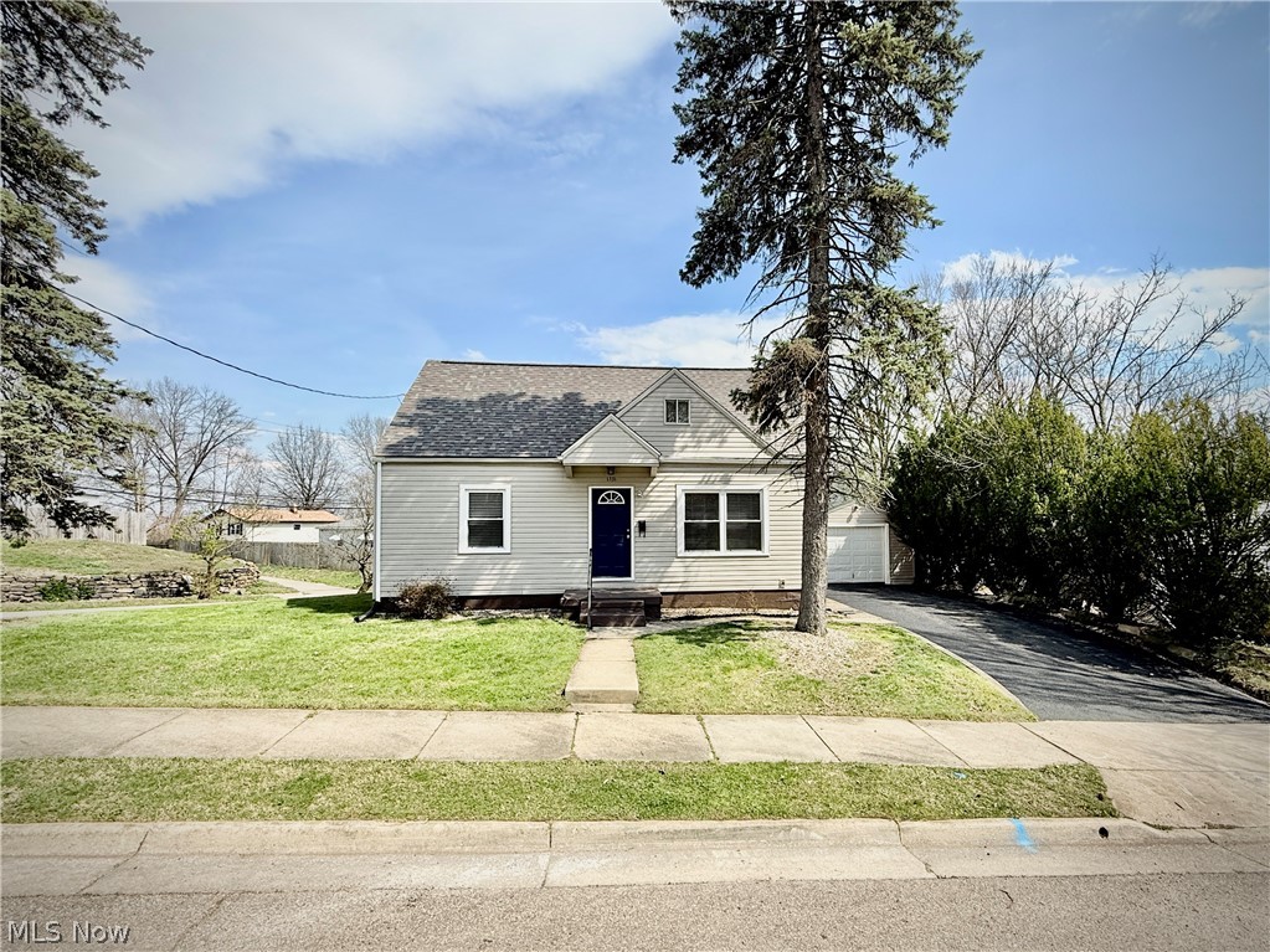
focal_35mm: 14
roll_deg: -0.3
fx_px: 514
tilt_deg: +2.3
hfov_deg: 102.1
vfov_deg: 85.7
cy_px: 476
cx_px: 635
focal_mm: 2.22
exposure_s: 1/1613
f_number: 2.2
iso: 50
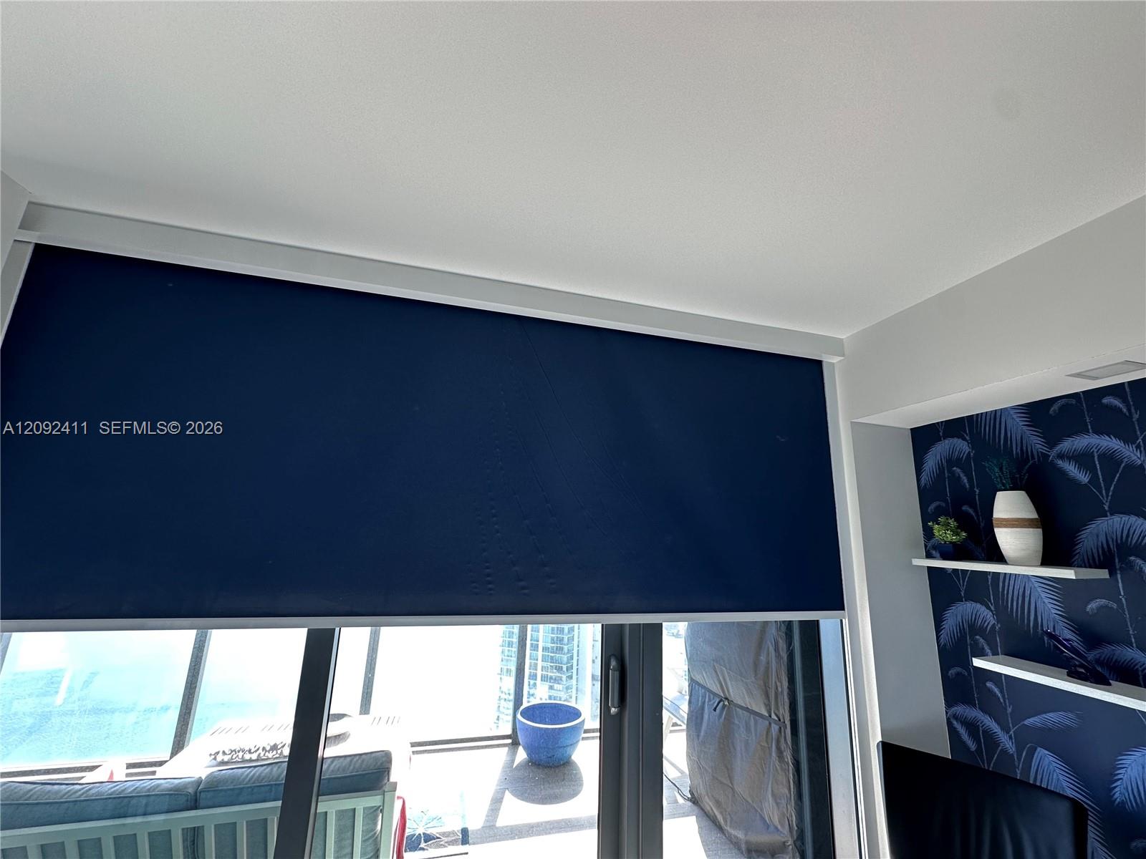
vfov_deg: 85.7
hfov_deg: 102.1
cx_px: 573
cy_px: 430
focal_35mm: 14
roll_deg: -2.8
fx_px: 463
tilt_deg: +13.0
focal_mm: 2.22
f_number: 2.2
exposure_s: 1/99
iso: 64
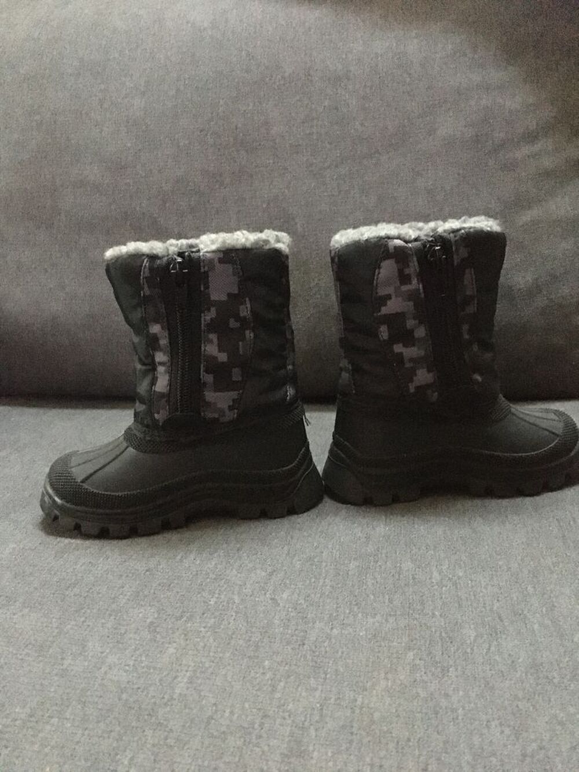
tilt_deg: -14.9
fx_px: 647
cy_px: 386
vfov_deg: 61.7
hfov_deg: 48.2
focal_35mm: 29
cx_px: 290
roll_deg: +2.8
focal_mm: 4.15
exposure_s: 1/17
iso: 2000
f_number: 2.2
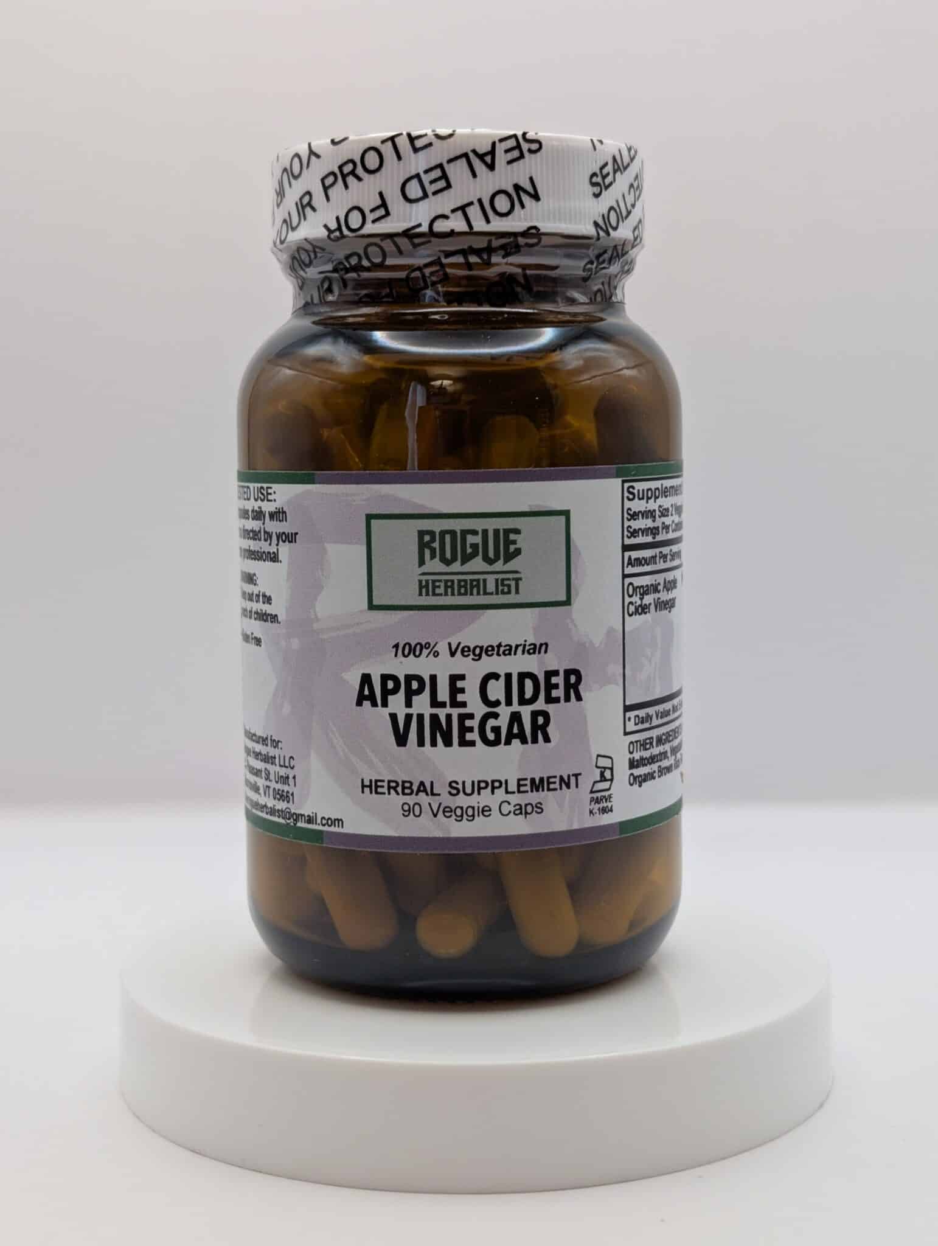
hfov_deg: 29.7
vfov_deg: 38.9
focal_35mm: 49
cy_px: 623
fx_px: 1766
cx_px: 469
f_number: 1.68
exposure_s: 1/61
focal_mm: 6.9
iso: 62
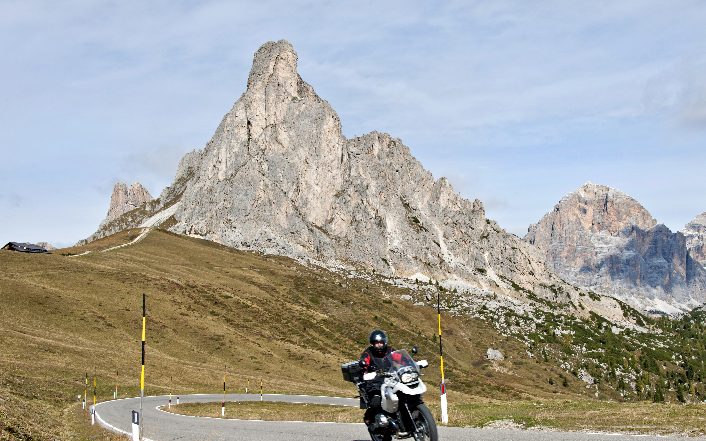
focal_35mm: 41
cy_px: 262
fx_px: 789
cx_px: 379
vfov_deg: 31.2
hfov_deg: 48.2
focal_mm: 35
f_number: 8
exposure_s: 1/320
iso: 100
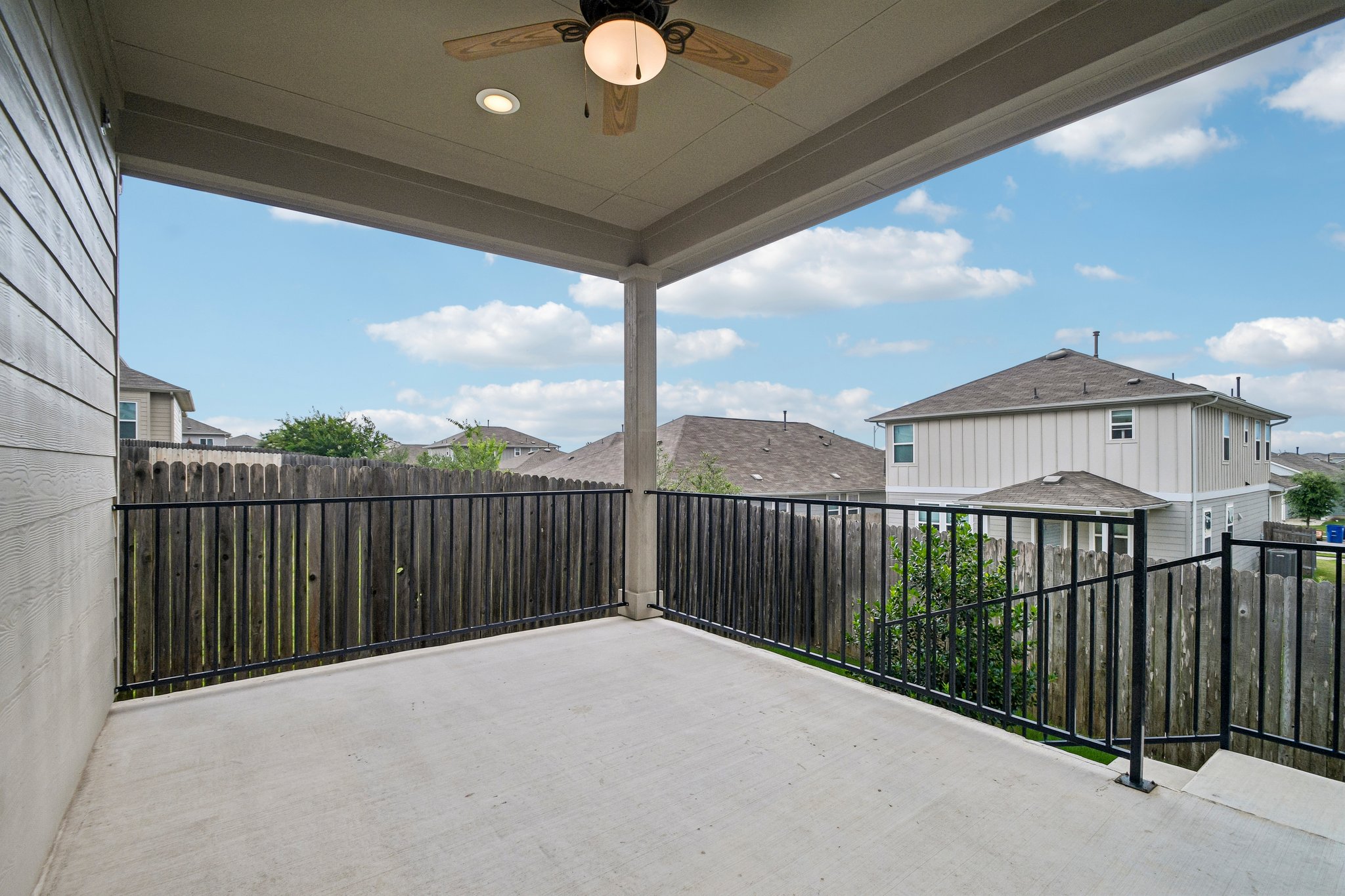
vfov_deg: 77.3
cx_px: 672
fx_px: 560
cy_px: 448
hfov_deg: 100.4
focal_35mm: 15
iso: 400
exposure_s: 1/320
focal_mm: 10
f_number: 8
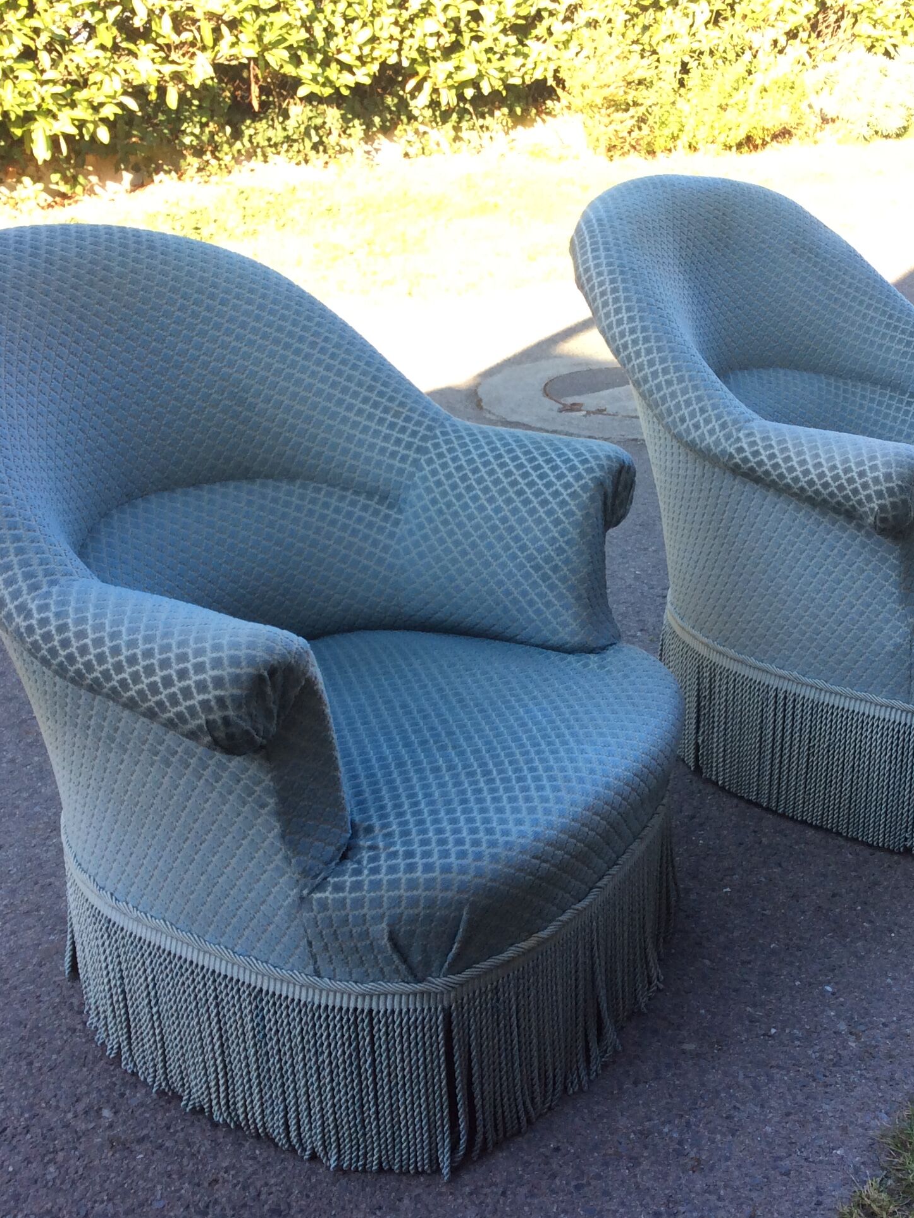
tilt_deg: -22.6
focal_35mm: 43
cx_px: 536
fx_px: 1513
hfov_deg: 33.5
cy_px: 608
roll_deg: +2.6
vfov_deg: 43.8
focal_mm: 3.3
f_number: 2.4
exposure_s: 1/111
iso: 32
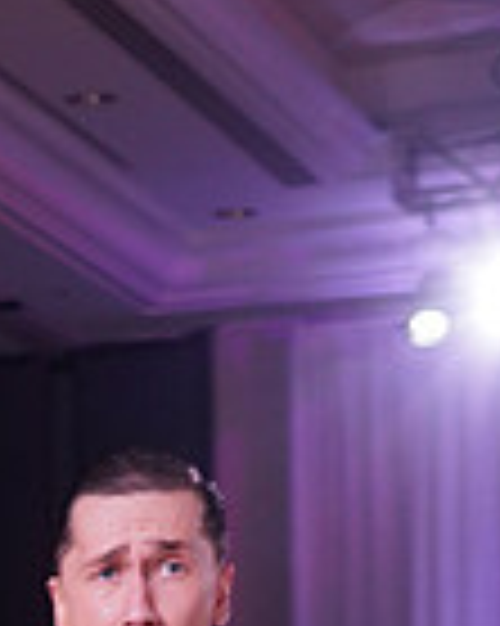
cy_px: 1175
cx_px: -363
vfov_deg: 9.2
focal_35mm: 200
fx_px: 3704
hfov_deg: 7.5
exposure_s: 1/200
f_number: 5
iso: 2000
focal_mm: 51
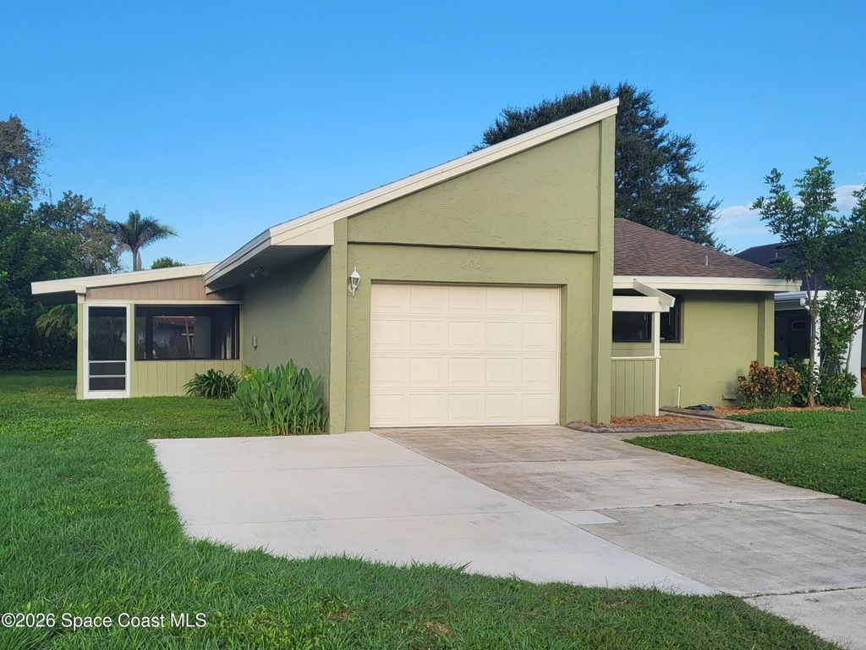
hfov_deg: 67.3
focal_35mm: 26
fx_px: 650
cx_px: 433
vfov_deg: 53.1
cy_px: 325
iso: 40
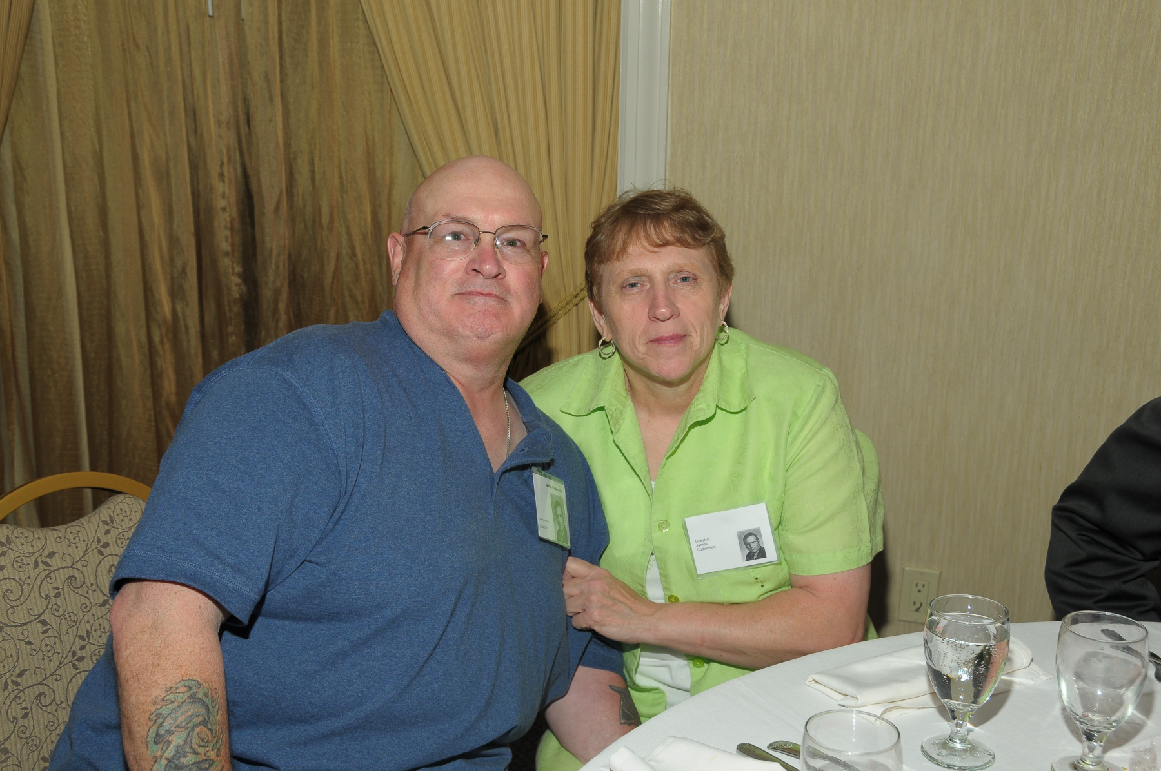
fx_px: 1353
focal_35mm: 42
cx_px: 580
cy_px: 386
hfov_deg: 46.4
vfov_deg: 31.8
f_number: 6.3
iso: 250
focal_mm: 28
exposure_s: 1/200
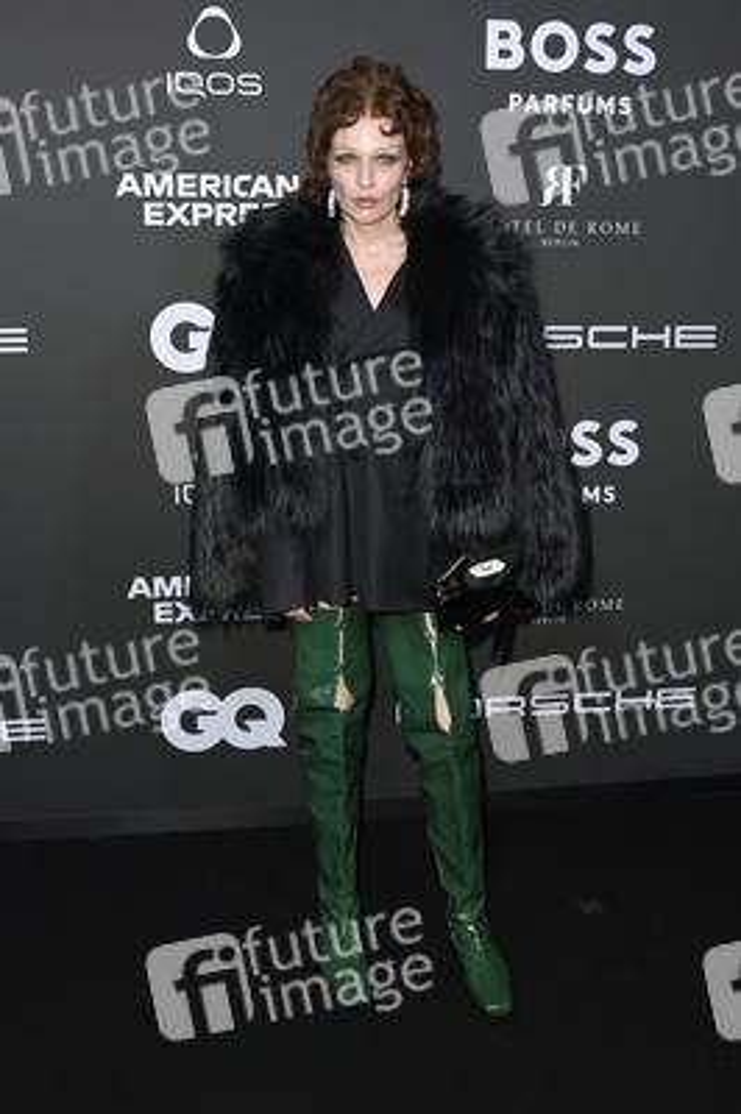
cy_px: 557
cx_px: 370
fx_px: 1051
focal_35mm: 34
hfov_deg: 38.8
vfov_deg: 55.8
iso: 1000
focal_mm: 34
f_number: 5.6
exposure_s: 1/250
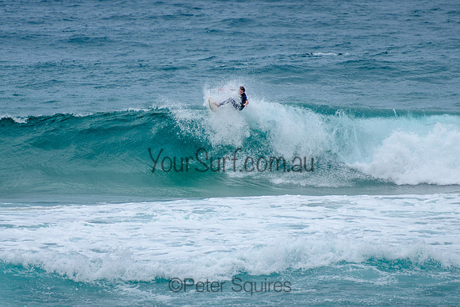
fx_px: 7030
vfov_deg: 2.5
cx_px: 183
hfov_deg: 3.7
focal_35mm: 550
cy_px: 139
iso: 200
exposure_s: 1/2000
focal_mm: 400
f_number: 5.6
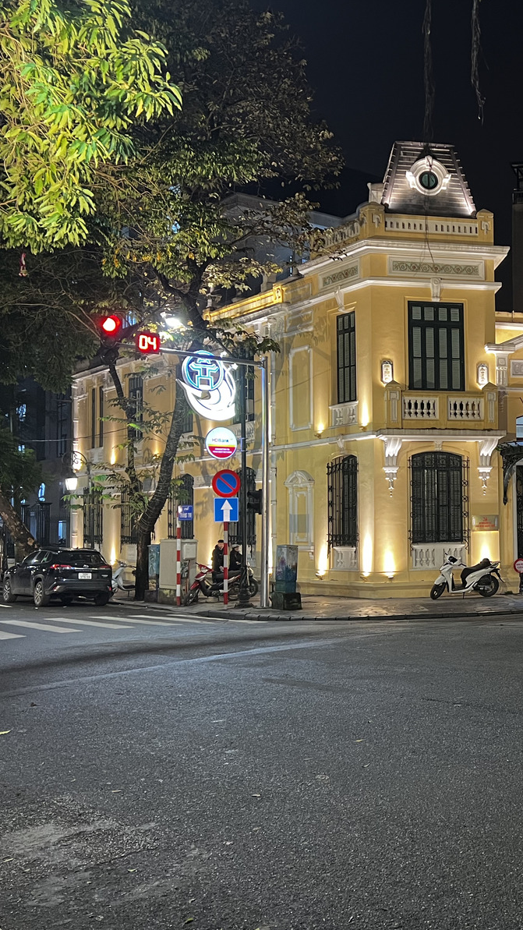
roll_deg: +1.0
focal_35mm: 38
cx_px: 524
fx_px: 937
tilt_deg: +3.6
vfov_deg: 52.8
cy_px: 465
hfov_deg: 29.2
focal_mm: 5.7
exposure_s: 1/50
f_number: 1.5
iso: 320
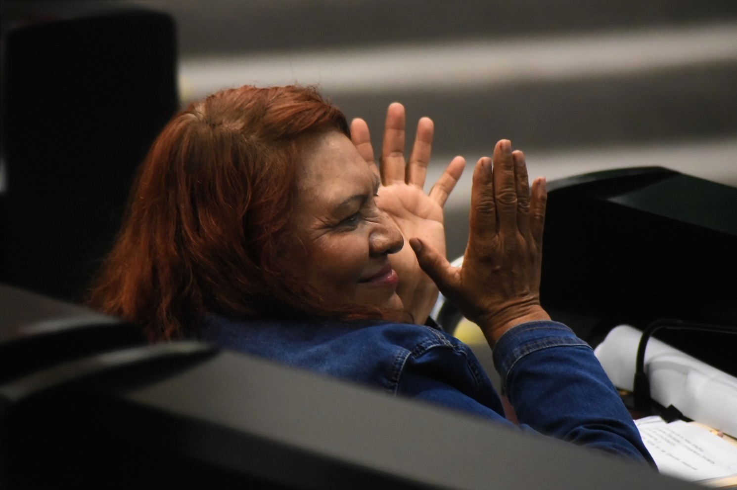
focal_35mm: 300
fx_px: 6139
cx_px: 368
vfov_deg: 4.6
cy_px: 245
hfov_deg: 6.9
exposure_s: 1/250
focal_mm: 300
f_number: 5.6
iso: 6400
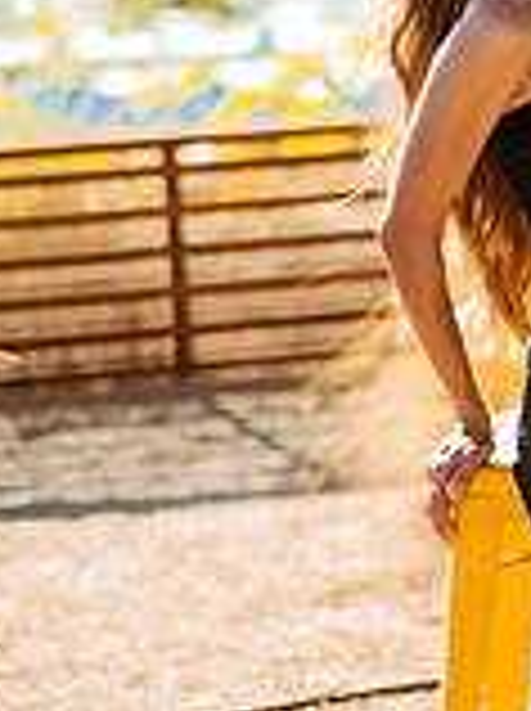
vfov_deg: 12.4
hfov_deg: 9.2
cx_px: 639
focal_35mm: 159
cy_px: 328
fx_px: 3261
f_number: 1.4
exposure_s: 1/1250
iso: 50
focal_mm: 58
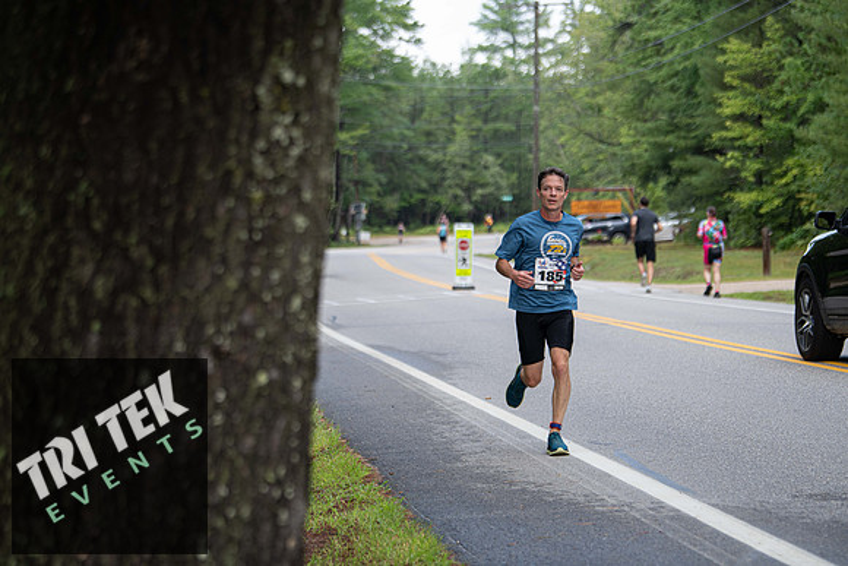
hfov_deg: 18.6
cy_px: 283
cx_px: 424
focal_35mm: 110
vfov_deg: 12.5
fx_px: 2592
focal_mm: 110
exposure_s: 1/400
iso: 250
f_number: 3.5
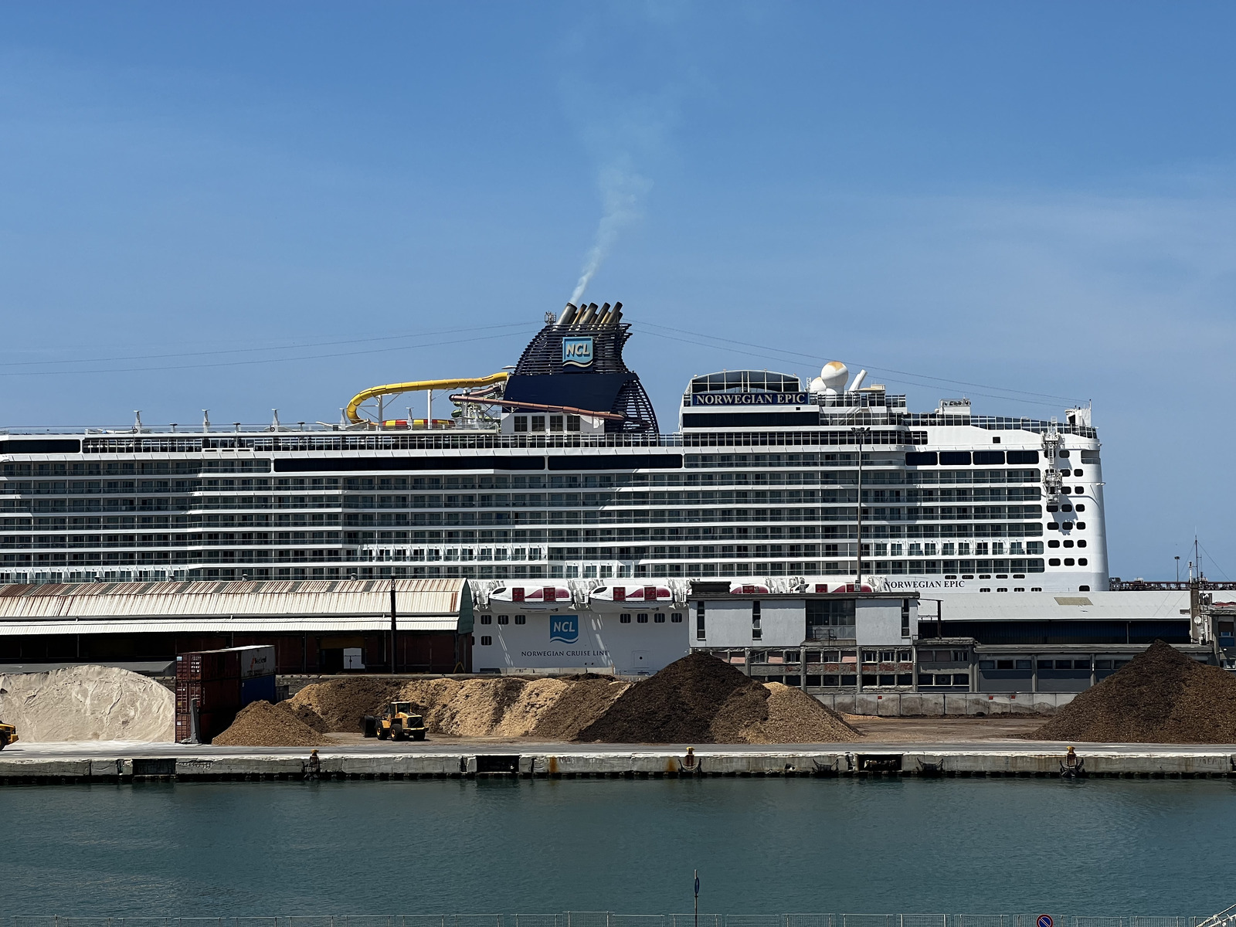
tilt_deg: +2.9
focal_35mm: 77
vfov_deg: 19.1
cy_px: 464
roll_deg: +0.8
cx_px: 618
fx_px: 2749
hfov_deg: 25.3
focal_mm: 9
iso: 32
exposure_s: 1/1277
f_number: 2.8
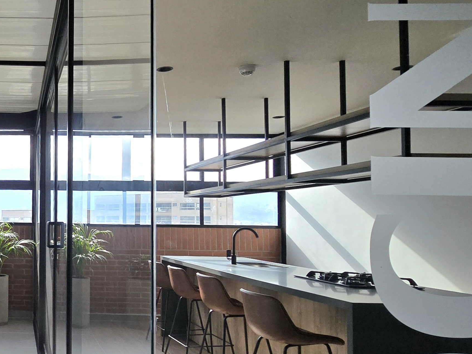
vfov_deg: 48.2
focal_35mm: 29
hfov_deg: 49.7
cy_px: 169
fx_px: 395
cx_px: -4
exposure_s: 1/526
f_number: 2.2
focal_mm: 2.2
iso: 50
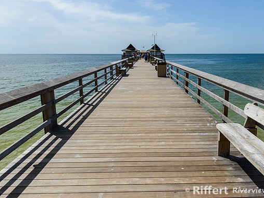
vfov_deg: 49.7
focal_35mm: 28
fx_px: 213
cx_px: 150
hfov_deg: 63.2
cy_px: 99
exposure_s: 1/400
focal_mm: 24
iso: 100
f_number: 10
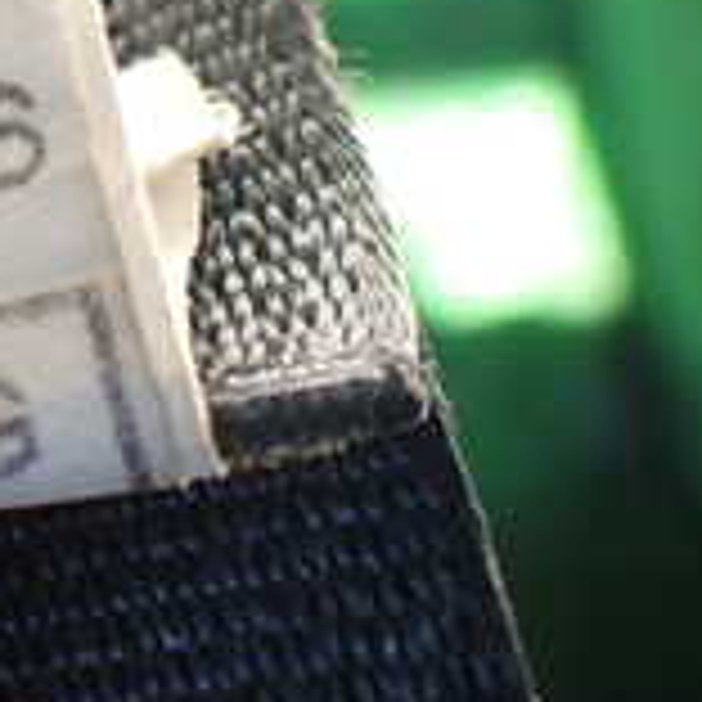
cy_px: 81
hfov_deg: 14.6
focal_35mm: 102
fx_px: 2340
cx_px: -616
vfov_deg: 16.8
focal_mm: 5.4
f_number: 2.3
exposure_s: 1/125
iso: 160
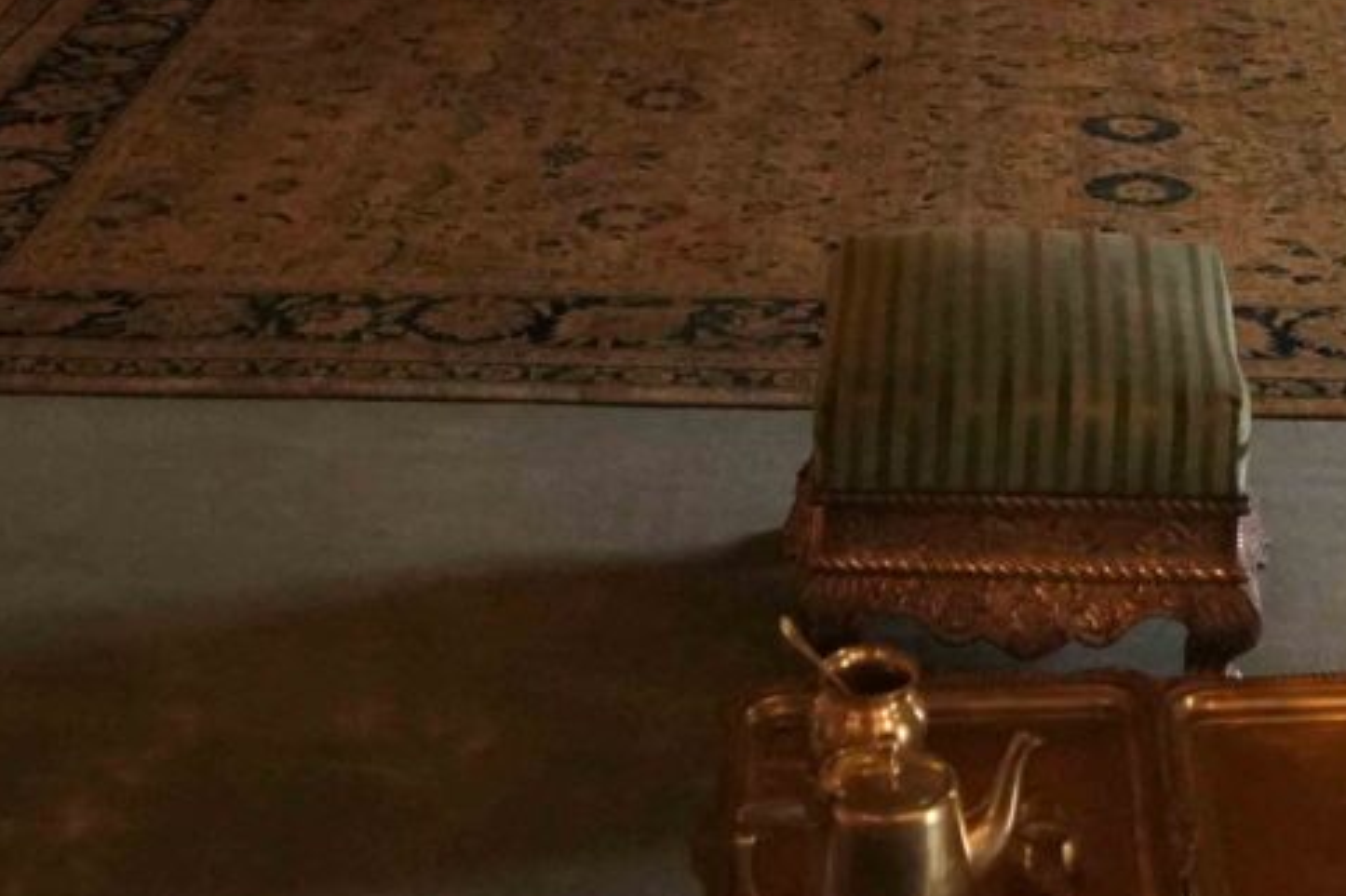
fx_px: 3177
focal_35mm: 85
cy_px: -878
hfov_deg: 23.6
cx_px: 1064
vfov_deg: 13.7
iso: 4000
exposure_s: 1/125
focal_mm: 16
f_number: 2.8
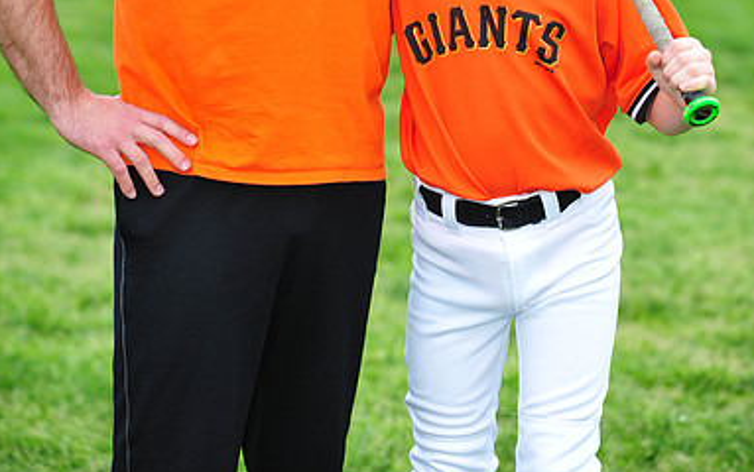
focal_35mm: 185
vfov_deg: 7.1
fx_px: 3804
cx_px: 376
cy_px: -81
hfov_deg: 11.3
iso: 400
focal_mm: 120
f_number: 4.5
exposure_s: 1/500
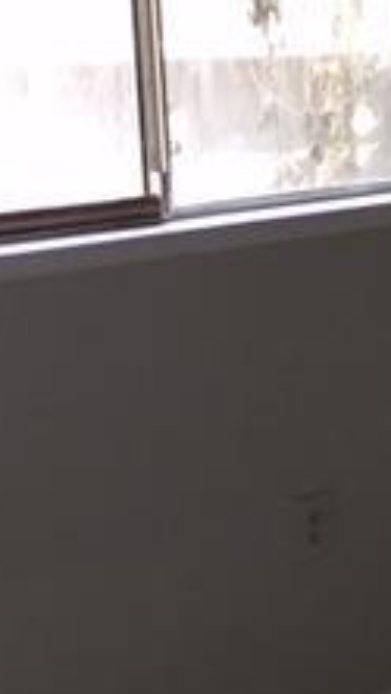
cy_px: 216
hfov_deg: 12.3
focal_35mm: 91
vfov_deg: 23.3
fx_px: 1676
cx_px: 679
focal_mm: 4.15
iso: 100
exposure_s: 1/30
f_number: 2.2
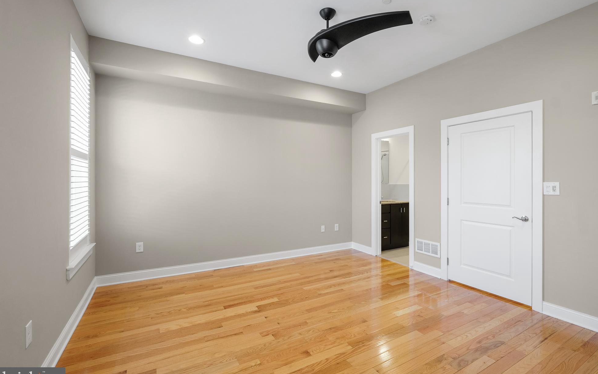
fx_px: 261
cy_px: 181
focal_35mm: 16
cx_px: 310
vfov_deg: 71.2
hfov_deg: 97.8
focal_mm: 10
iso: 200
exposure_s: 1/6.5
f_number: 9
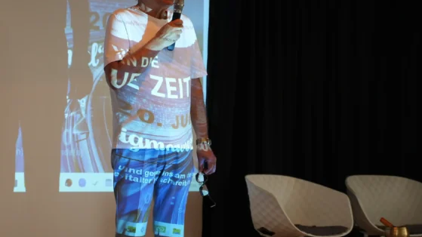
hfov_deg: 14.9
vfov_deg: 8.4
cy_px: 133
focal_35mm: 144
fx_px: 1611
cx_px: 157
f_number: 2.8
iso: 1000
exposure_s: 1/200
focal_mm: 75
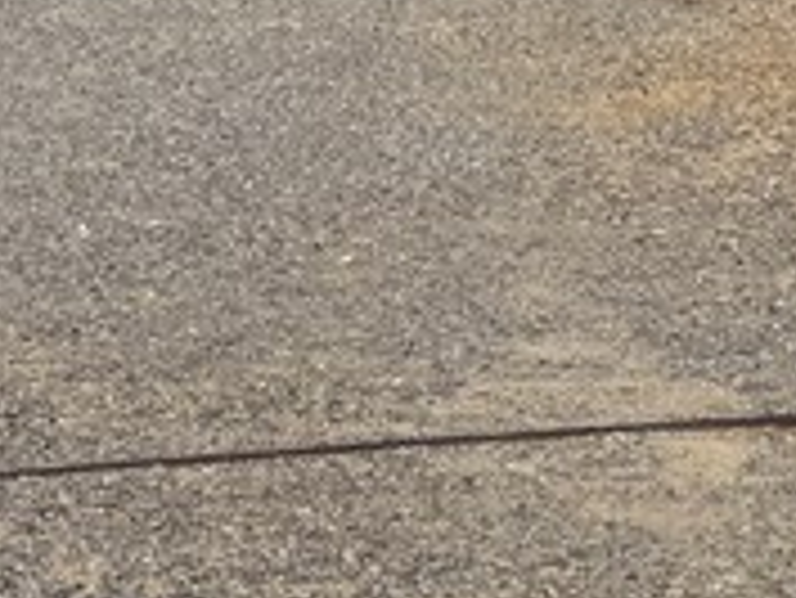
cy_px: -499
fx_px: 3198
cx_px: 198
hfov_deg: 14.1
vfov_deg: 10.1
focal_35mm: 139
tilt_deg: +2.9
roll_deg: +1.2
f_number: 1.78
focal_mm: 6.76
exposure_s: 1/11905
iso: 80
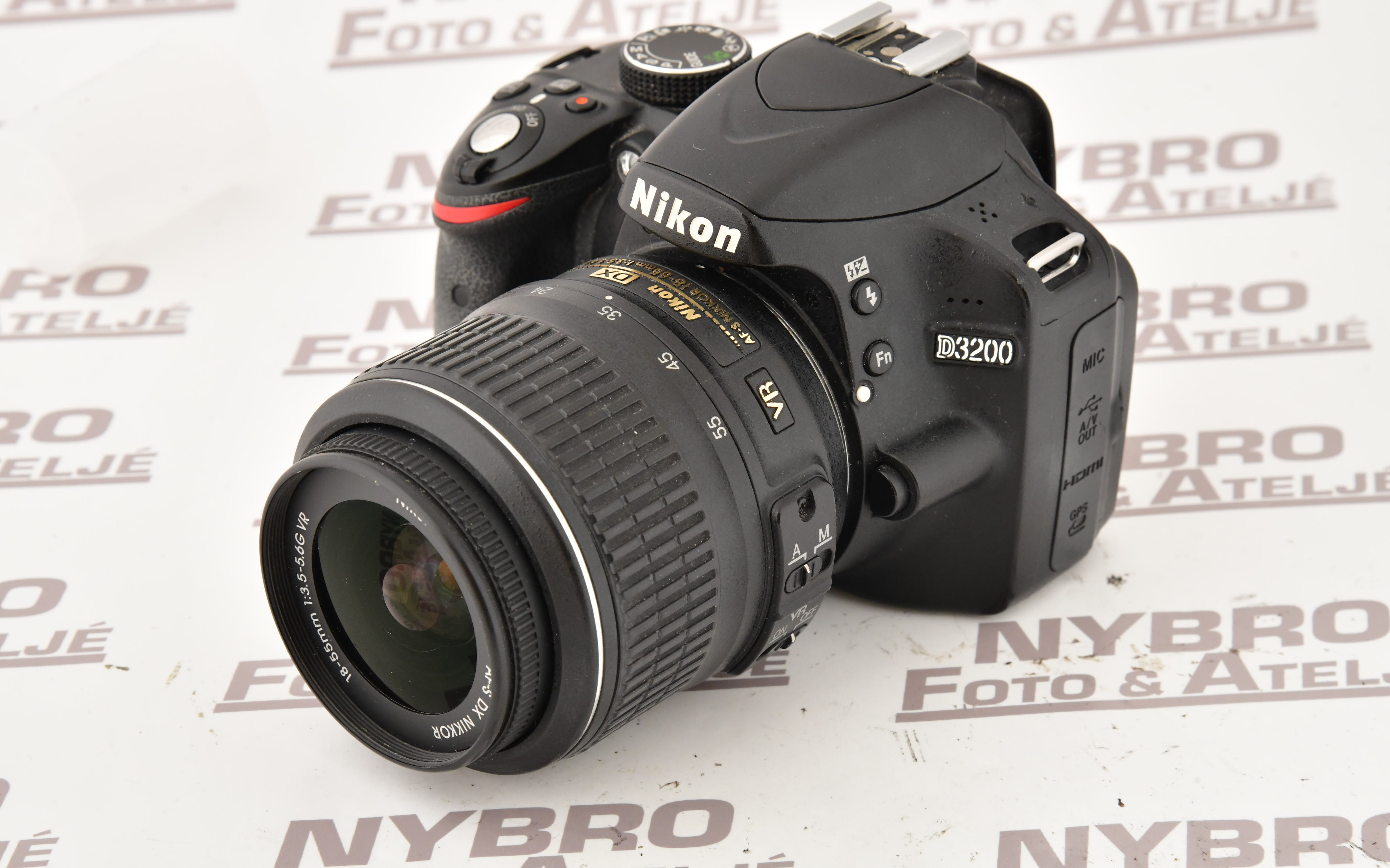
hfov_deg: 17.0
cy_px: 415
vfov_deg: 10.6
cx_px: 699
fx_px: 4659
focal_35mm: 123
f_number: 14
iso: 1600
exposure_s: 1/125
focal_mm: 120
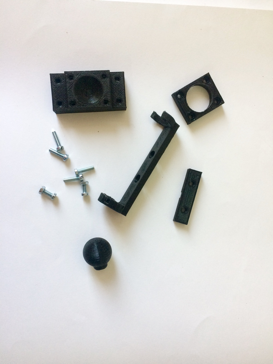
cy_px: 182
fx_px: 305
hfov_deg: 48.2
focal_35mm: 29
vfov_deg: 61.7
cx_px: 136
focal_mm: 4.15
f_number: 2.2
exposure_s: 1/33
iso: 64
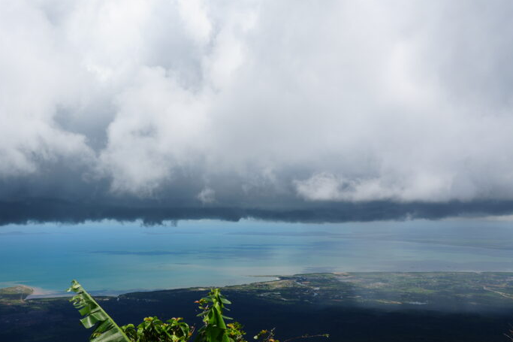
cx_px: 175
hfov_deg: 52.2
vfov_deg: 36.8
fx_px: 513
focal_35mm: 36
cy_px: 195
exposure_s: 1/1000
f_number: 5
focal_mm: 24
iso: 100
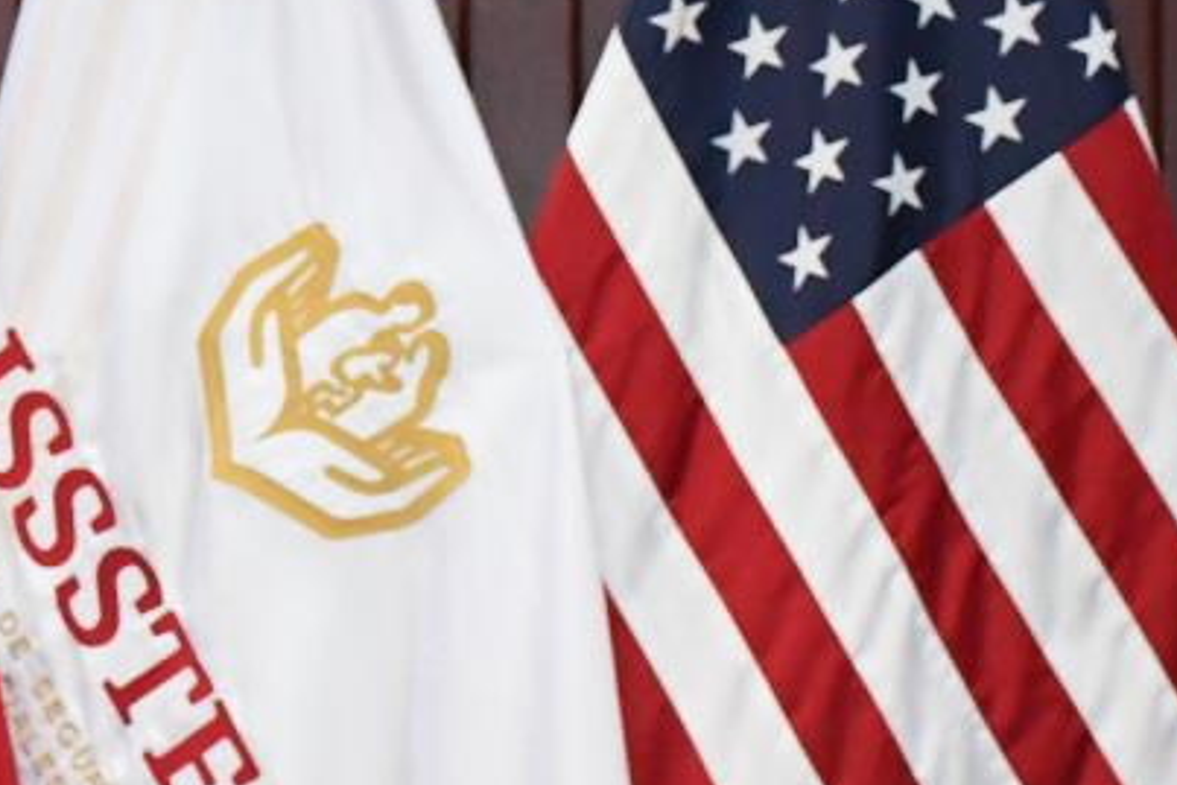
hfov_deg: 8.7
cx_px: -669
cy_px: 228
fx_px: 7489
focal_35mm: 229
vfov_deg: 6.0
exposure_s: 1/125
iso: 4000
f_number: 5.6
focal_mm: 38
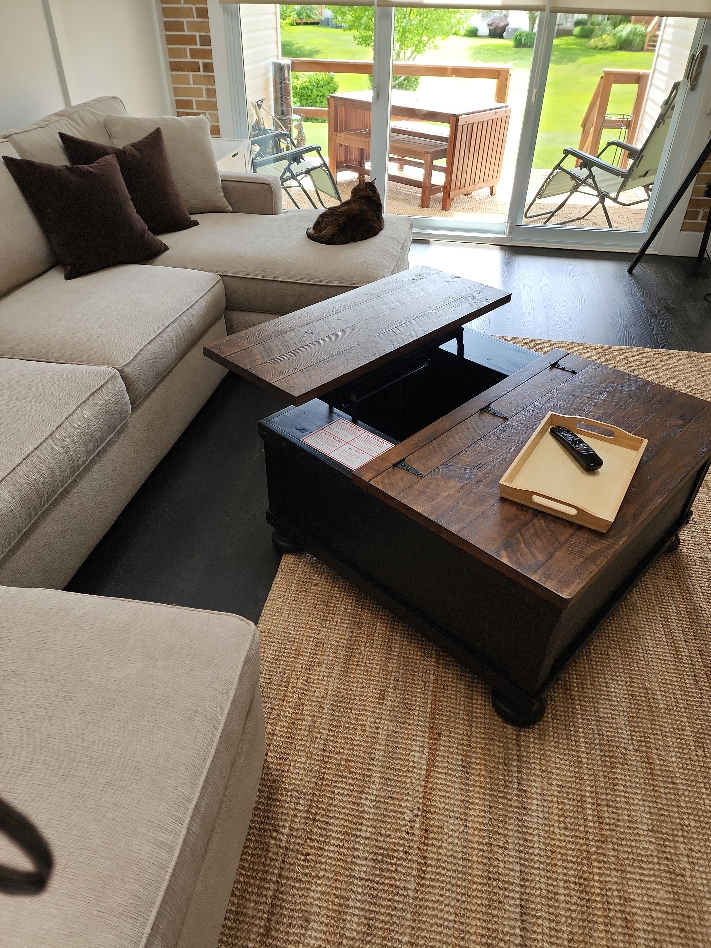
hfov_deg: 58.9
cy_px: 474
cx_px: 356
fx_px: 630
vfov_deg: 73.9
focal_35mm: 23
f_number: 1.8
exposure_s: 1/59
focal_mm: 6.4
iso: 63
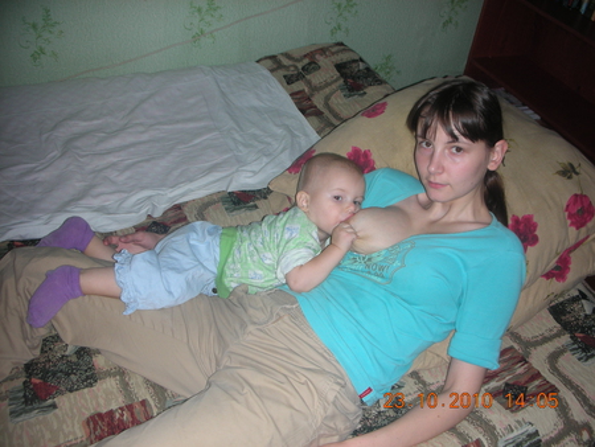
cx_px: 298
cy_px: 224
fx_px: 602
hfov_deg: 52.6
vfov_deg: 40.7
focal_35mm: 35
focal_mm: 5.8
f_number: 3
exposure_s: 1/60.1
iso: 70
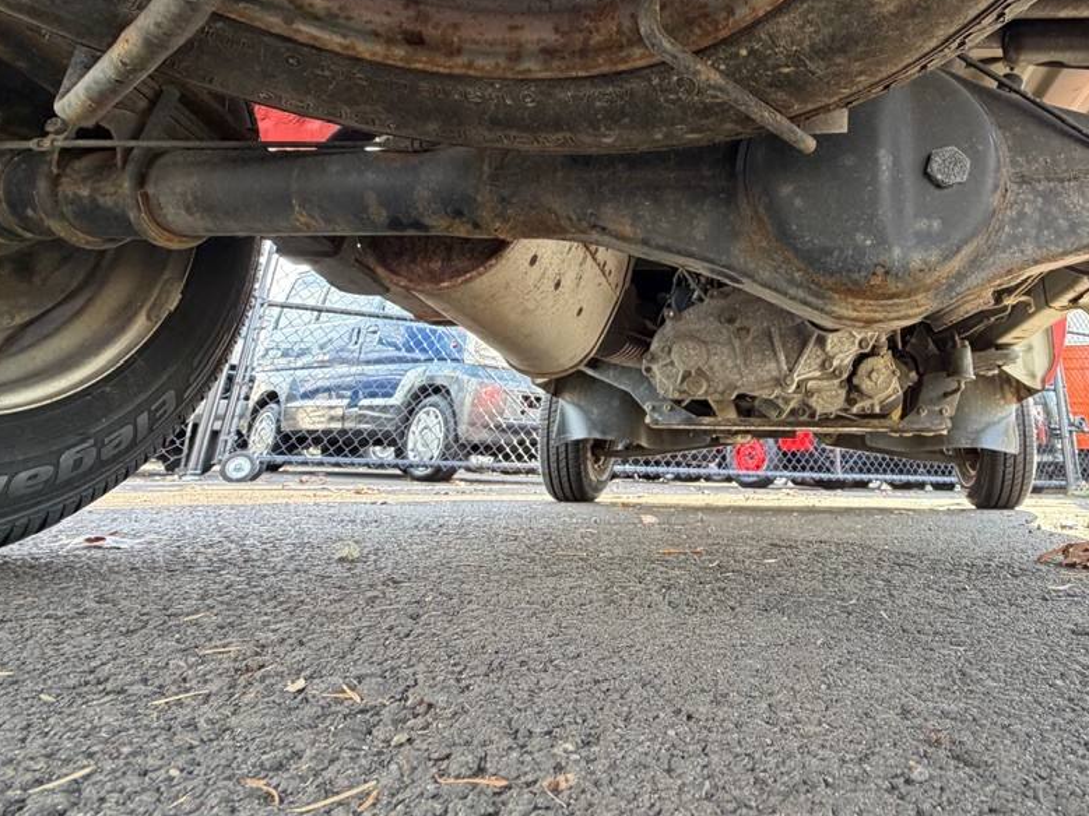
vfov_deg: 56.8
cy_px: 236
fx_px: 723
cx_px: 753
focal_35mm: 23
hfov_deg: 71.0
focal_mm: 2.22
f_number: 2.2
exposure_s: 1/121
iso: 160
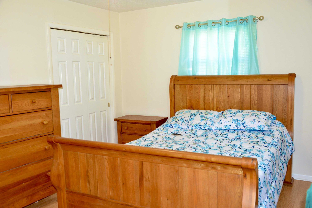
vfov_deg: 41.1
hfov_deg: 58.7
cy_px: 104
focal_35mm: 32
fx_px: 277
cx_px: 156
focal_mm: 32
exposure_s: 1/60
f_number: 5.6
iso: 2000
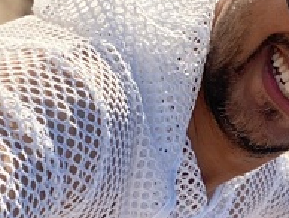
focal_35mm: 108
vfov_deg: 13.7
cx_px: 313
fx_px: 903
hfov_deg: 17.6
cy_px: 178
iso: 25
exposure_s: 1/520
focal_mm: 2.71
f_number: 2.2
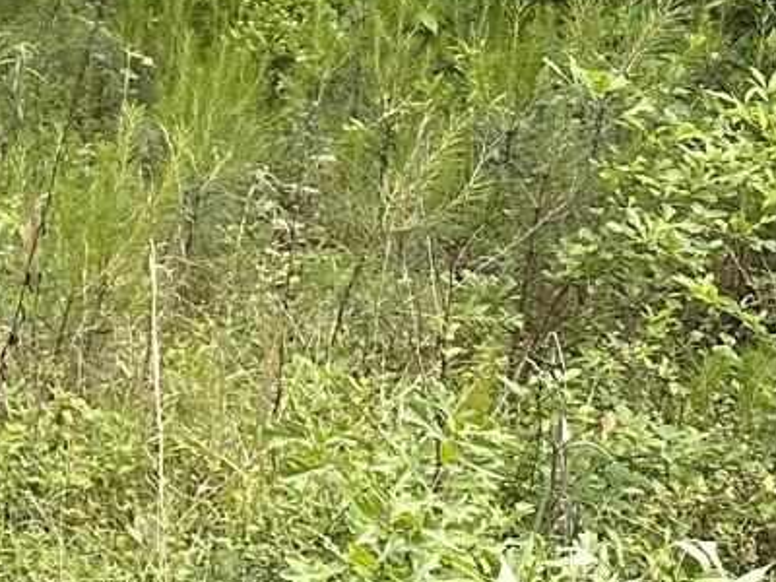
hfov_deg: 12.7
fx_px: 2713
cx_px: -1079
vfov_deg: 11.3
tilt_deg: -2.9
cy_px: -483
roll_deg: -0.1
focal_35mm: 121
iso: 80
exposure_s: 1/489
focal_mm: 6.86
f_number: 1.78
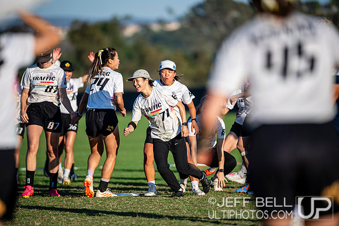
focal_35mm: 300
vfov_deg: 4.6
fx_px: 2826
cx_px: 170
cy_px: 113
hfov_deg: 6.9
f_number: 3.2
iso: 100
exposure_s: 1/1250
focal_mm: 300
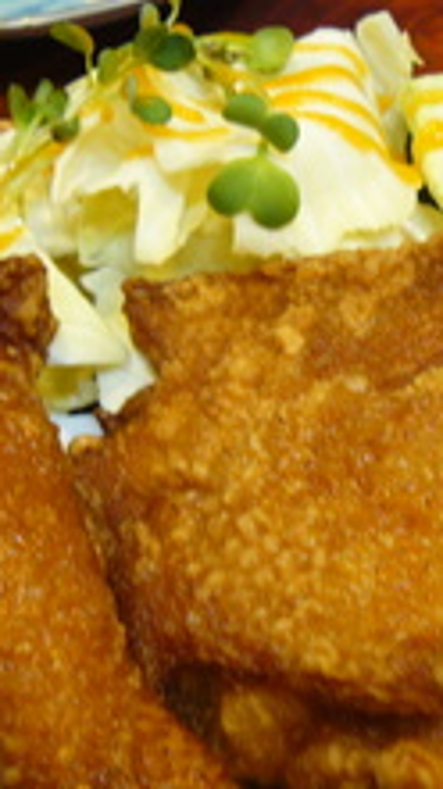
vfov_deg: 32.8
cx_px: 243
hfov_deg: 18.8
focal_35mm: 64
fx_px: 1339
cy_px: 471
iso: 200
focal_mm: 6
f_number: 2.8
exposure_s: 1/6
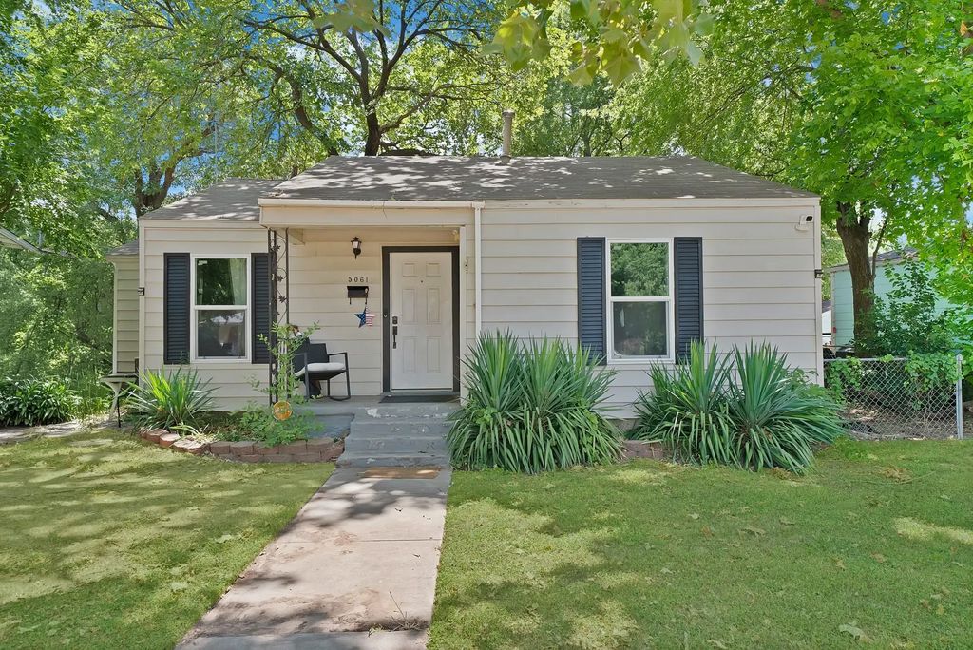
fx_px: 595
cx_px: 486
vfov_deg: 57.3
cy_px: 325
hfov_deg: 78.5
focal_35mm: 22
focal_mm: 22
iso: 640
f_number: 9
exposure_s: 1/15
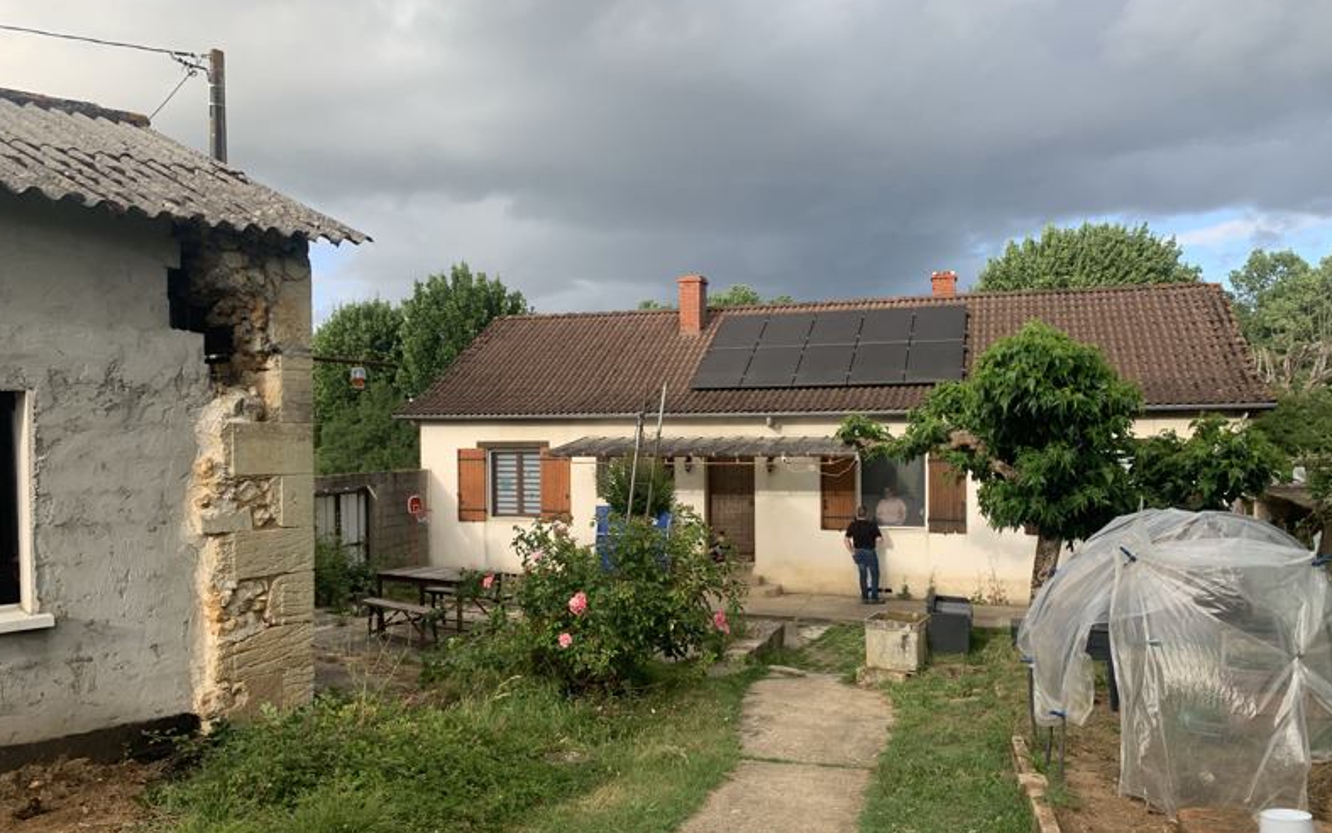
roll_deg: +1.6
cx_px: 662
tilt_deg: -2.6
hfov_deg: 66.5
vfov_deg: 44.5
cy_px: 466
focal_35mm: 28
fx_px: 1017
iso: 25
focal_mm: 4.25
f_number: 1.8
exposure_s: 1/564
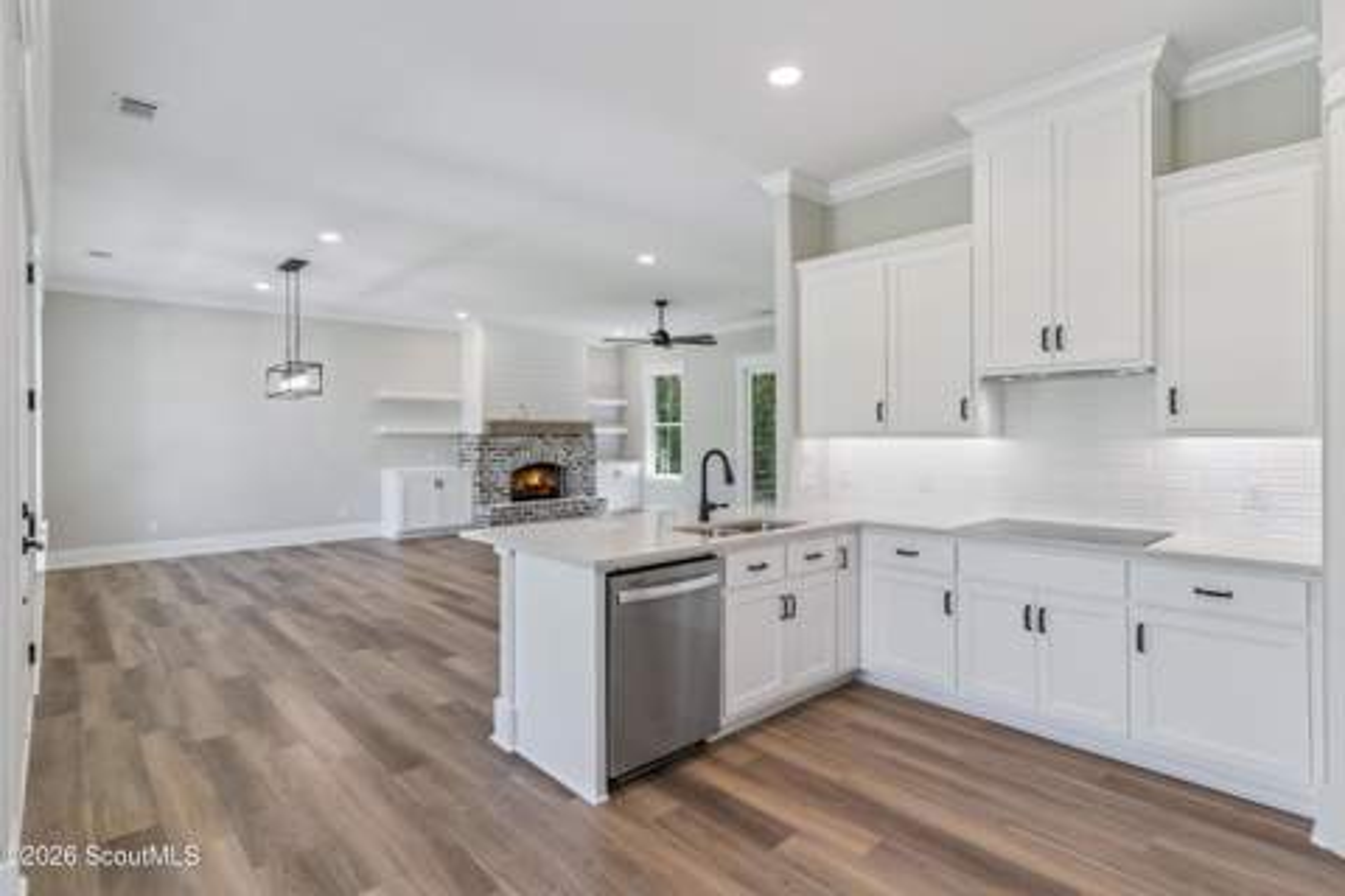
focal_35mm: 18
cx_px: 672
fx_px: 672
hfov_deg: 90.0
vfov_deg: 67.4
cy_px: 448
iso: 250
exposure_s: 1/30
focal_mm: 18
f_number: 8
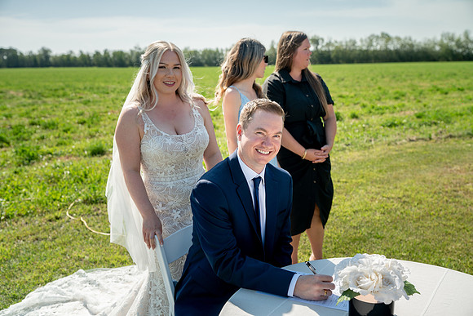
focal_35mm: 35
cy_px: 158
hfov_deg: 54.4
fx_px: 460
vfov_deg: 37.9
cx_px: 236
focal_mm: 35
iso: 250
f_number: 3.5
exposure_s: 1/200
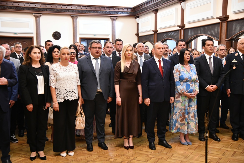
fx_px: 312
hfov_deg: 42.8
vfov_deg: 29.2
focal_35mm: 46
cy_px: 82
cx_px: 122
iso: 3200
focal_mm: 46
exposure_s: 1/60
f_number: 4
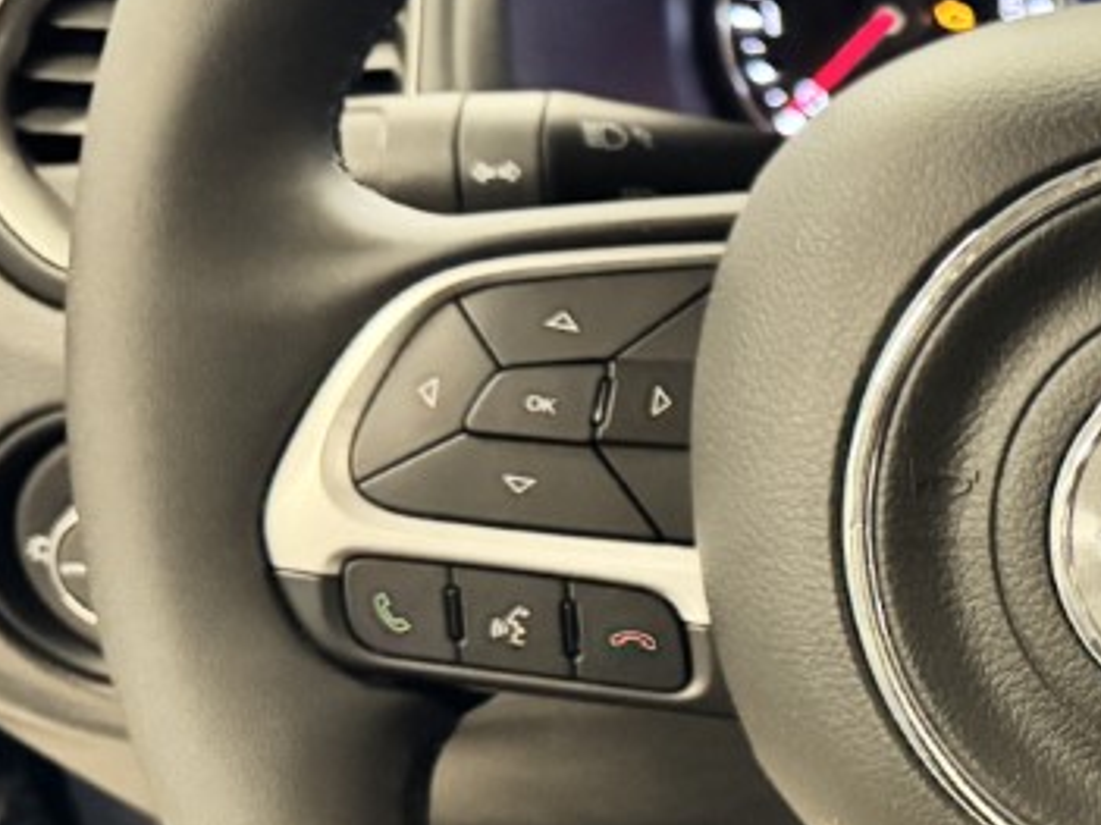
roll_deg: +2.9
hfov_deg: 24.3
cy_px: 659
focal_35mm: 70
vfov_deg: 20.8
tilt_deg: -35.5
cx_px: 1430
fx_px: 2226
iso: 1000
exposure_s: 1/38
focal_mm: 6.76
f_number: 1.78
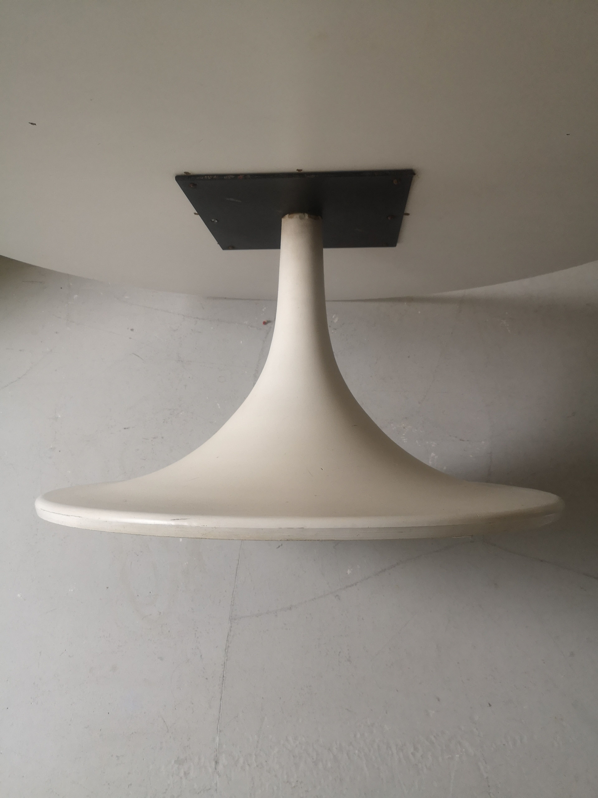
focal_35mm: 27
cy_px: 399
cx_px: 299
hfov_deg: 51.4
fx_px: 622
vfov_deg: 65.3
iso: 160
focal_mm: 3.95
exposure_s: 1/33.3
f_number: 1.8
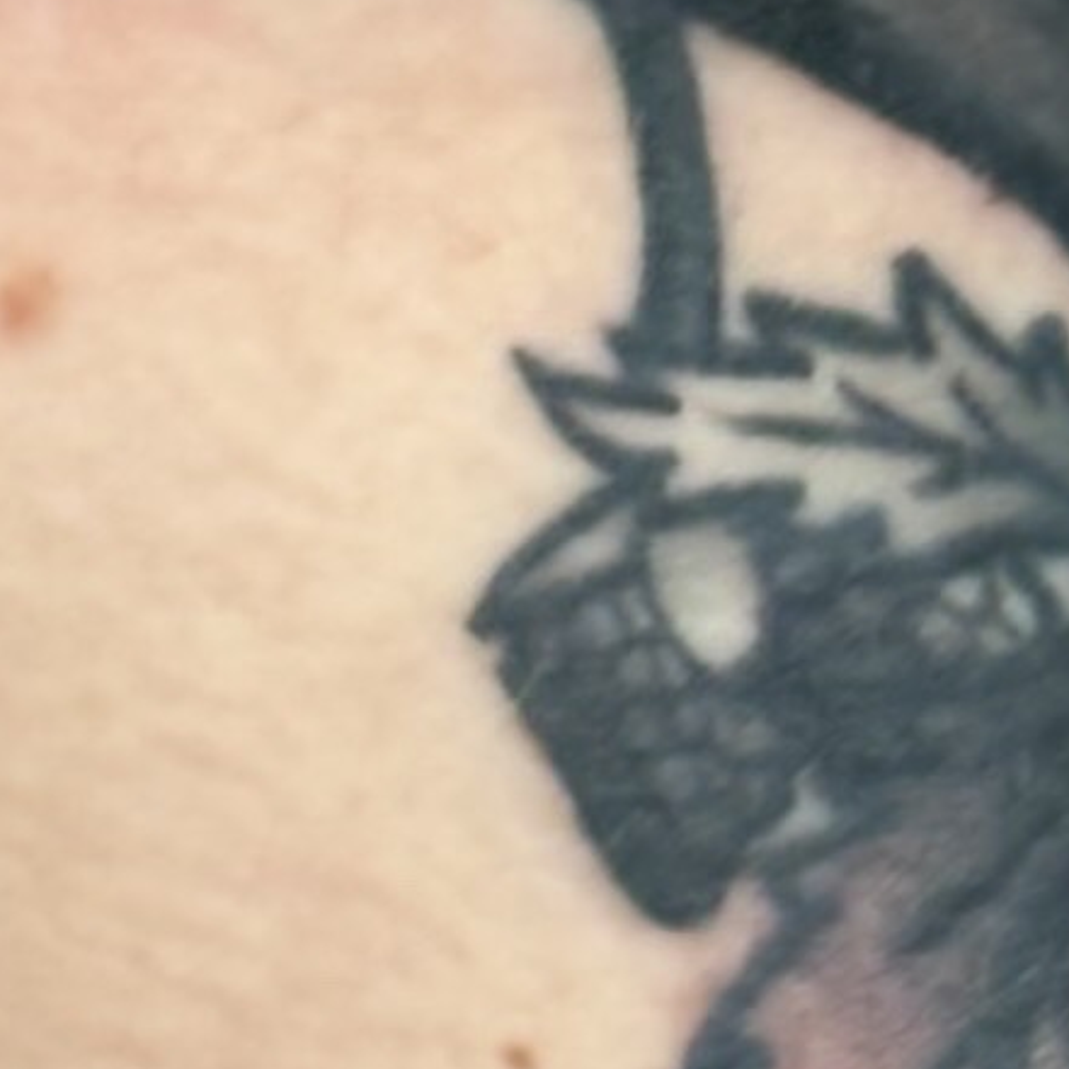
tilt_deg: -14.4
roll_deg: +3.7
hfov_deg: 4.2
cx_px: 650
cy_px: -2250
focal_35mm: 420
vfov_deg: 4.0
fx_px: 14674
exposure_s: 1/30
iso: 250
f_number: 1.6
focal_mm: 5.96
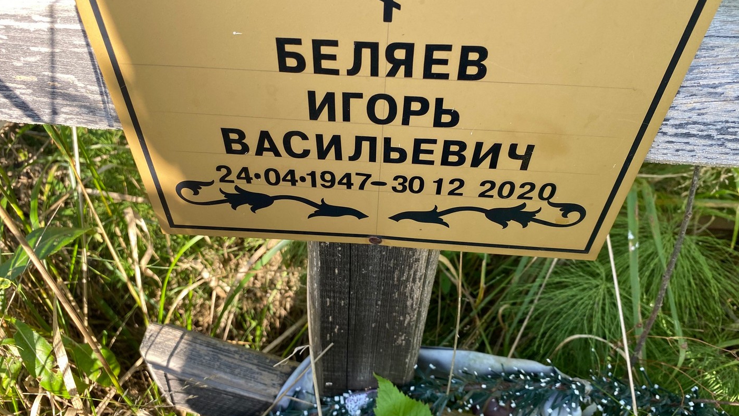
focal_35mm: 29
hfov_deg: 66.1
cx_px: 376
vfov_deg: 40.2
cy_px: 197
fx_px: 568
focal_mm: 4.25
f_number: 1.8
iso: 32
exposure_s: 1/201
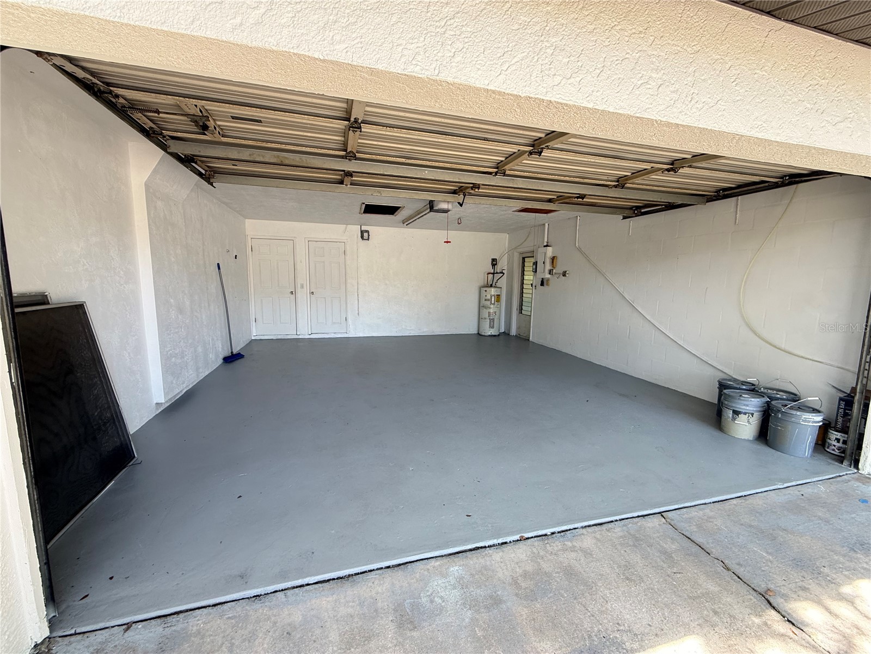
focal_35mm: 14
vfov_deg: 85.7
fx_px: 352
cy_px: 327
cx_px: 436
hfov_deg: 102.1
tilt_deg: -6.9
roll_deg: -1.1
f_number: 2.2
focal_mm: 2.22
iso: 100
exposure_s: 1/99
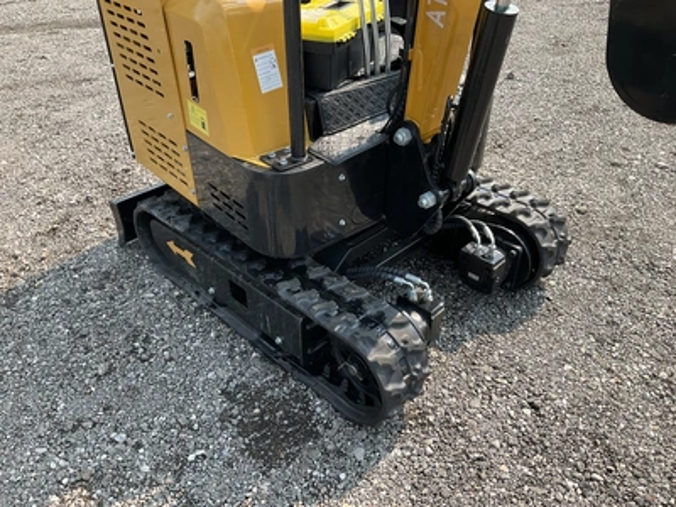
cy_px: 254
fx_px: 566
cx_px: 338
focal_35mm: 29
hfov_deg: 61.7
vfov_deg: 48.2
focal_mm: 3
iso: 25
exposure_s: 1/495
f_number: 1.8
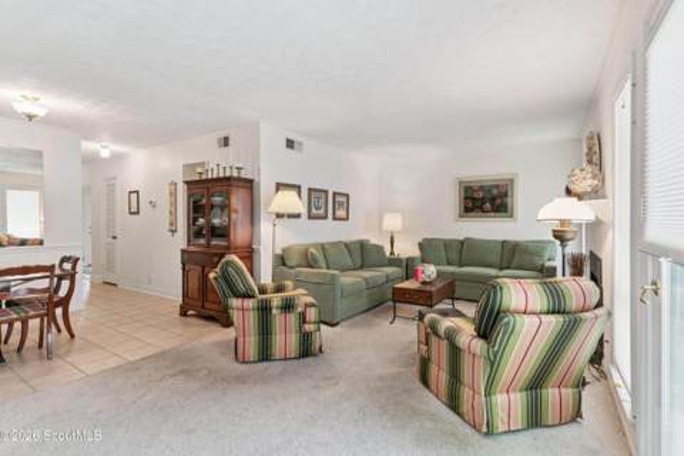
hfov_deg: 93.3
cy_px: 228
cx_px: 342
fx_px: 323
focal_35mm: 17
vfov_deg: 70.4
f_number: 8
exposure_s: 1/10
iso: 250
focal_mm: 17
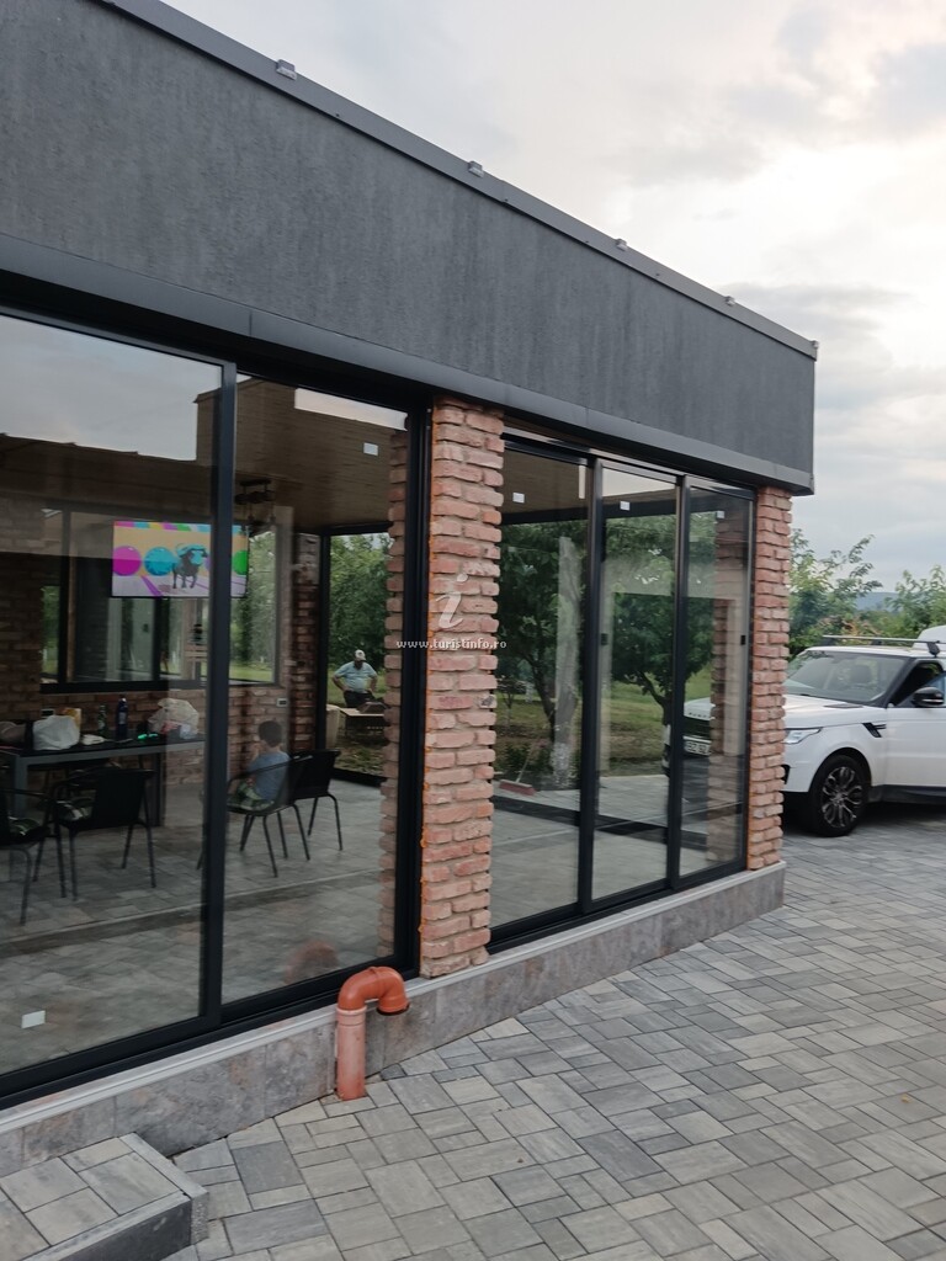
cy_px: 630
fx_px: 984
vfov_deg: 65.3
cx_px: 473
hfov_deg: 51.4
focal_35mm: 27
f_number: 1.9
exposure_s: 1/120
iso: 222
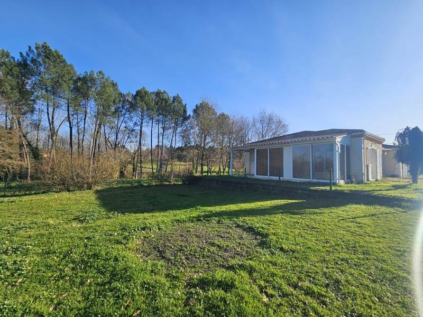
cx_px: 212
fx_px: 159
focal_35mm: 13
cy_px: 158
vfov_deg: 89.9
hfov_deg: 106.2
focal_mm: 2.2
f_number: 2.2
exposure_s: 1/1663
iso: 50
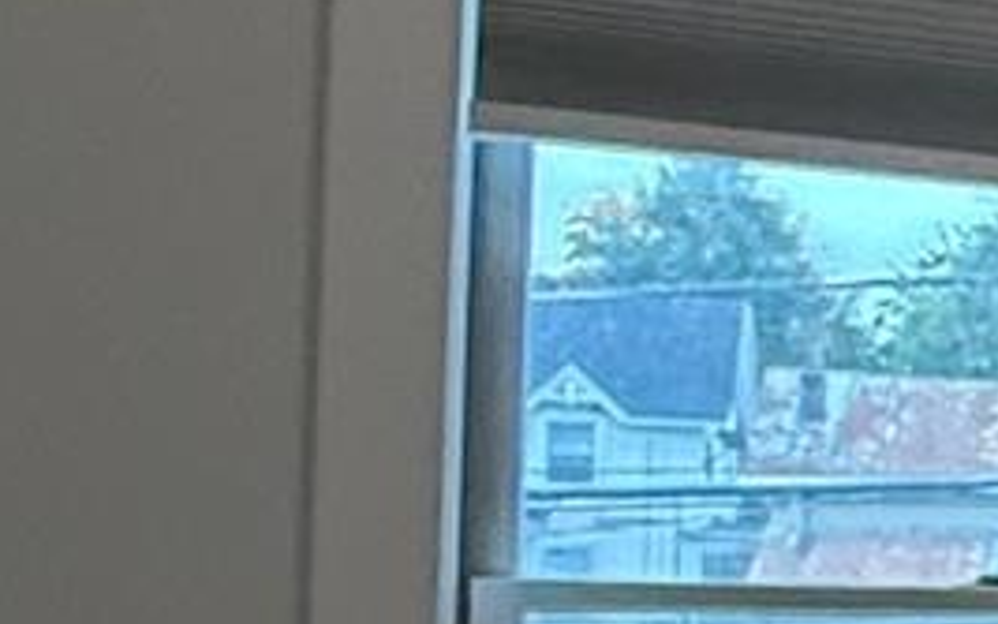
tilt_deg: +1.5
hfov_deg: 9.6
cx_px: 3487
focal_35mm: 114
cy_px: 575
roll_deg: +0.3
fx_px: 3101
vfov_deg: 11.4
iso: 250
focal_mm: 2.22
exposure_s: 1/120
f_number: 2.2
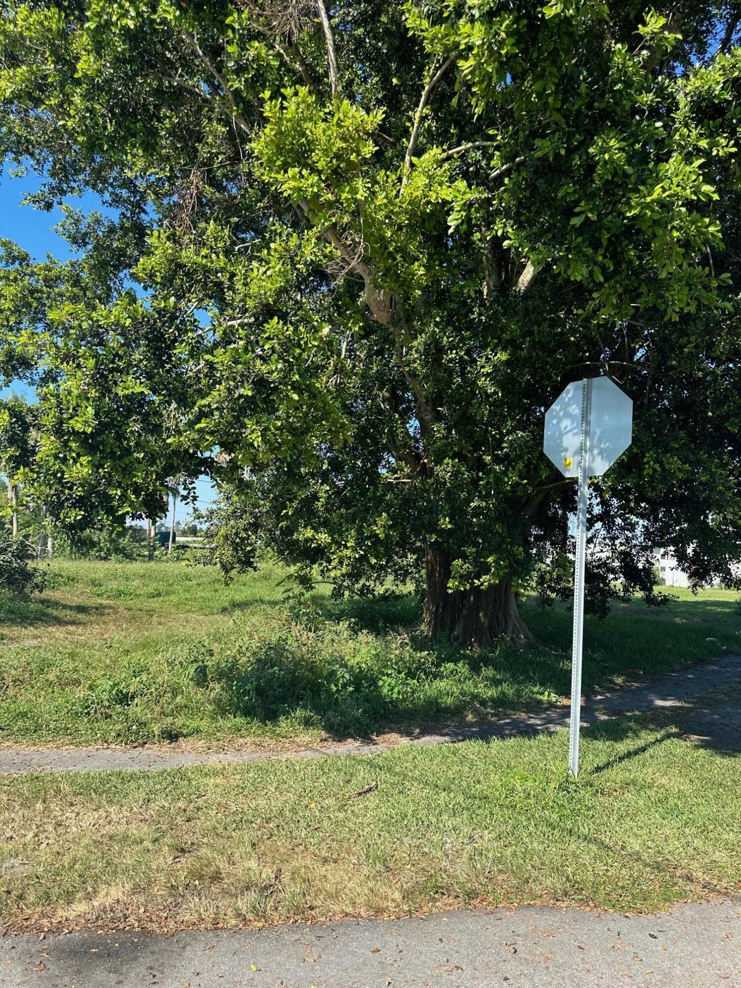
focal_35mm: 24
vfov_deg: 71.6
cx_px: 370
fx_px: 685
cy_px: 494
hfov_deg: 56.8
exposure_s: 1/1664
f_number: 1.78
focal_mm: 6.86
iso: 80
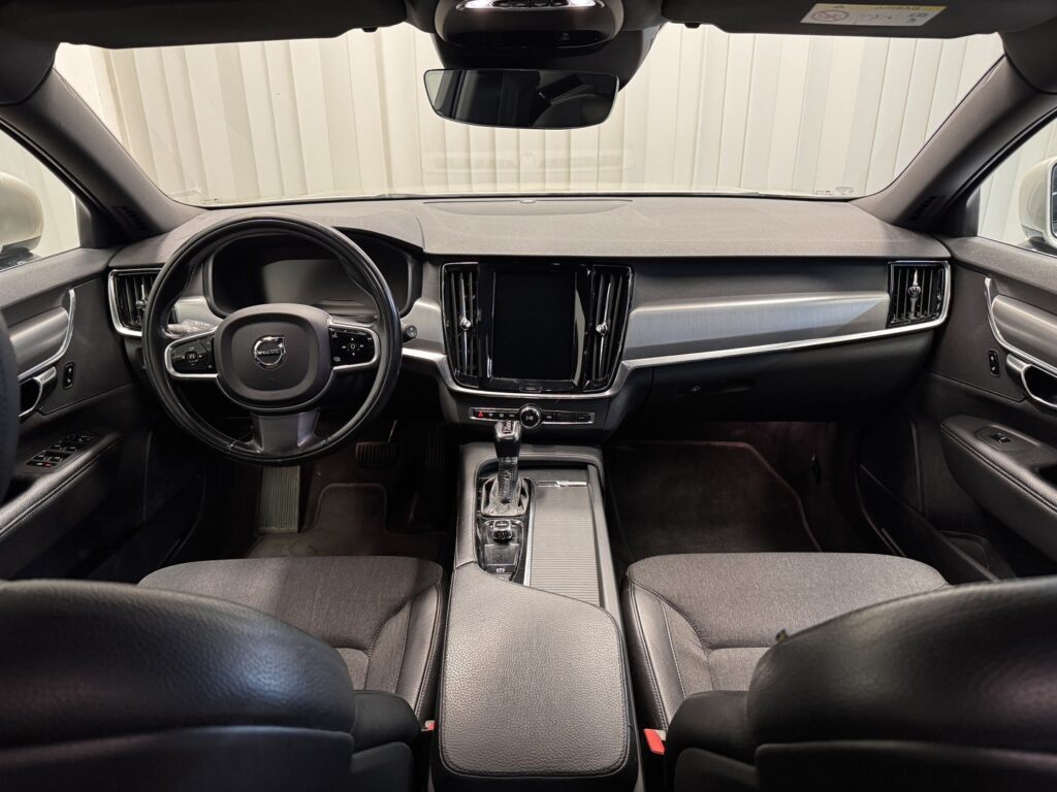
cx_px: 528
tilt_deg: -23.1
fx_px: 733
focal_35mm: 24
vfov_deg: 56.8
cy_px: 396
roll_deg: +0.8
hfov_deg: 71.6
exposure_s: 1/54
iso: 320
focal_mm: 6.76
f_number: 1.78
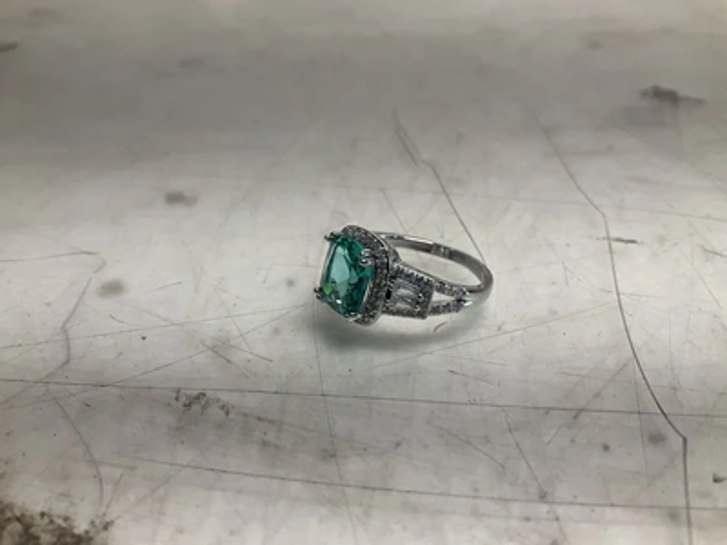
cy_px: 272
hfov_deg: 61.7
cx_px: 364
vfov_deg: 48.2
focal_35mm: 29
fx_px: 609
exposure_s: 1/120
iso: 40
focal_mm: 3
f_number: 1.8
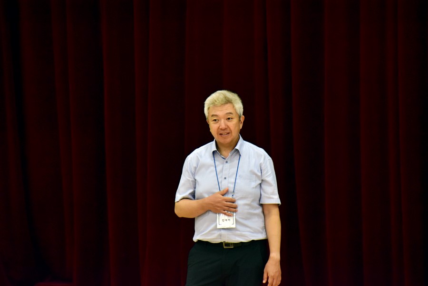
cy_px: 143
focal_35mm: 300
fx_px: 3566
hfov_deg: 6.9
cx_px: 214
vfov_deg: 4.6
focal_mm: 200
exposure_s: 1/50
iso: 800
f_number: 6.3
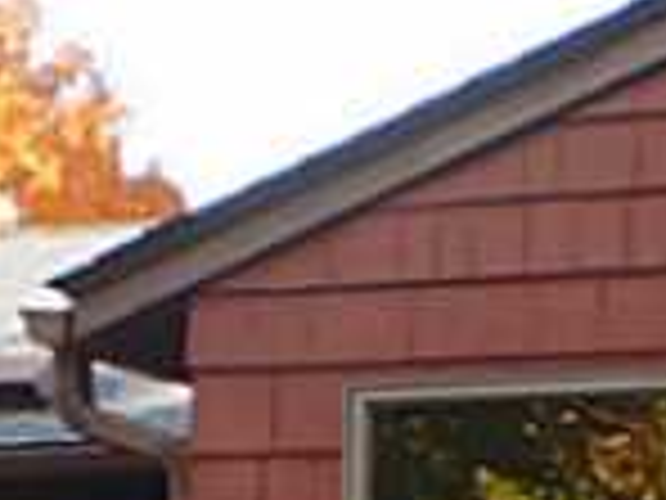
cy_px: 694
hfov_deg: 10.1
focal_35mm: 195
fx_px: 3752
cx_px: 270
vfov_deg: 7.5
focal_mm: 6.3
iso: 64
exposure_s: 1/200
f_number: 3.1
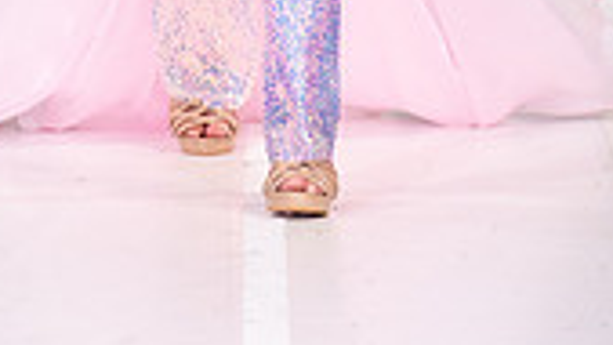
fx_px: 7265
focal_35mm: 447
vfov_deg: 2.7
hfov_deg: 4.8
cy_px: -425
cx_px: 227
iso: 2000
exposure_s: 1/400
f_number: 5.6
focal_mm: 160
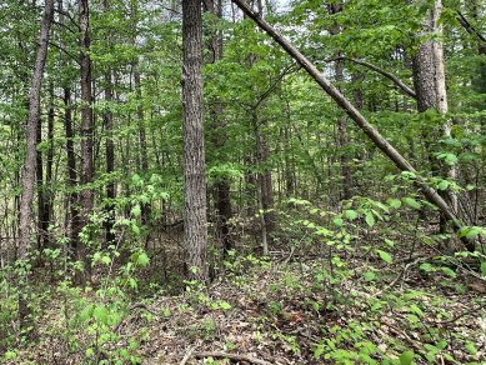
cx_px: 129
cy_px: 136
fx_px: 337
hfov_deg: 67.6
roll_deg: +1.3
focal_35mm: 24
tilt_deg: +5.4
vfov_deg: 56.1
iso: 40
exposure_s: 1/216
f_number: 2.2
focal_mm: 2.22
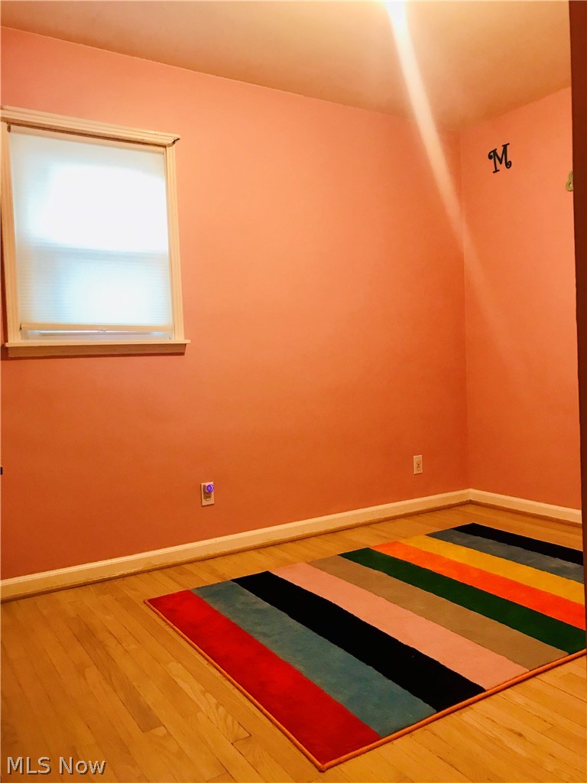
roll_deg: +2.4
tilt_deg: -2.6
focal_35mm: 28
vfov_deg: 63.4
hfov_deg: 49.7
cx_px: 294
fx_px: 633
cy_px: 392
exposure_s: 1/15
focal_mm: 3.99
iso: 50
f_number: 1.8
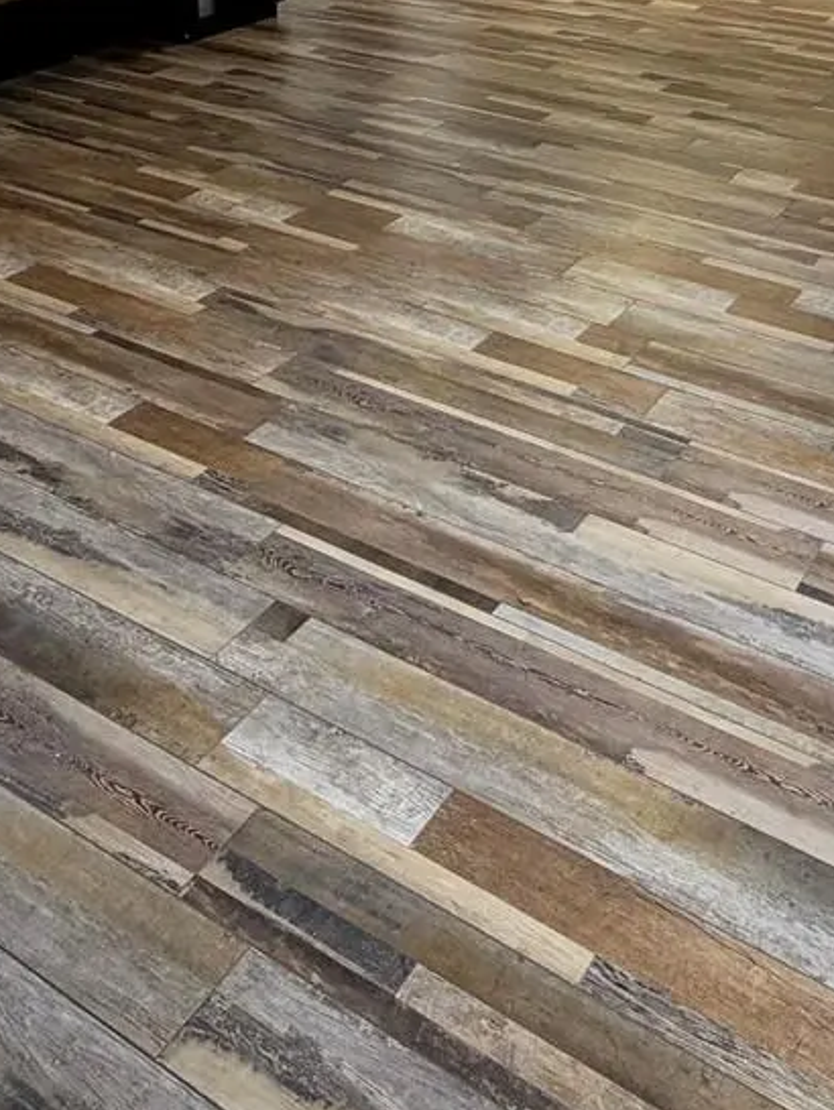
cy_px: -43
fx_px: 1316
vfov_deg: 39.4
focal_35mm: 41
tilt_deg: -13.1
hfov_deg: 34.4
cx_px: 622
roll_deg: -1.1
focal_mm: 2.22
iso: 200
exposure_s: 1/121
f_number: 2.2
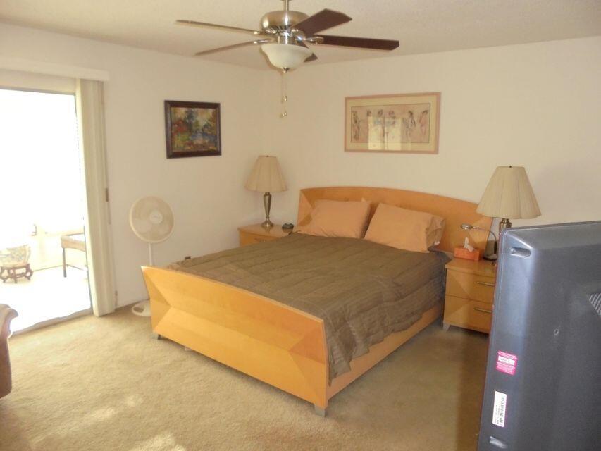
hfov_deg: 67.3
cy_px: 226
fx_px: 451
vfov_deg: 53.1
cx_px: 300
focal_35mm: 26
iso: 400
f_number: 3.5
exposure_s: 1/30
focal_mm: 4.6
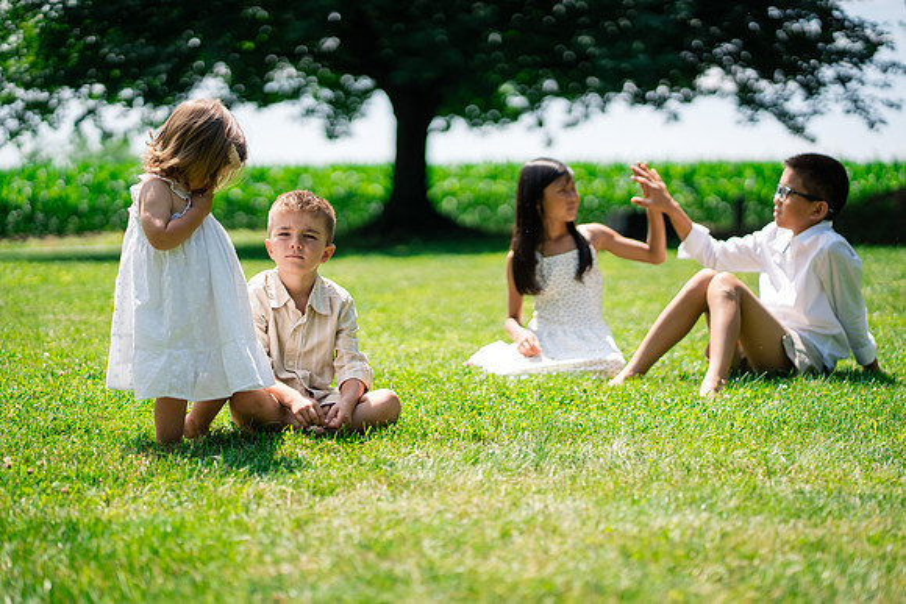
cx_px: 453
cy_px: 302
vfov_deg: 16.1
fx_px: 2140
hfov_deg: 23.9
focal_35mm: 85
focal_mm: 85
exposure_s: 1/6400
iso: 320
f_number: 2
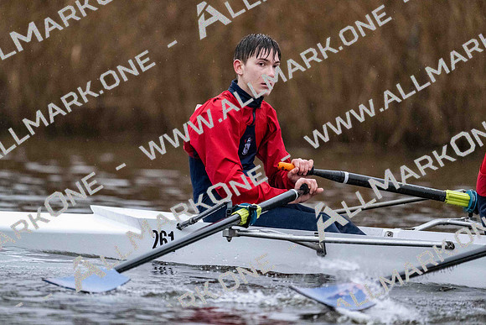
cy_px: 162
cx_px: 243
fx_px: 5401
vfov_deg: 3.4
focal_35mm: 400
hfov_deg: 5.2
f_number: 4.5
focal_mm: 400
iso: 11400
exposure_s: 1/1600
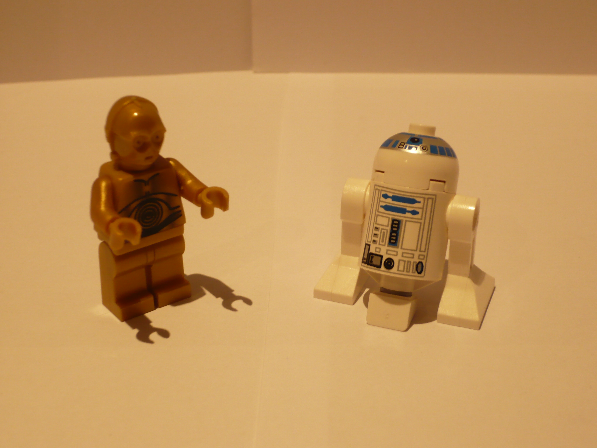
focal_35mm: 66
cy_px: 224
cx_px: 298
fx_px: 1138
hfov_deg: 29.4
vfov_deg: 22.3
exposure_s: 1/13
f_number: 3.9
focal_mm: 10.9
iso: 200
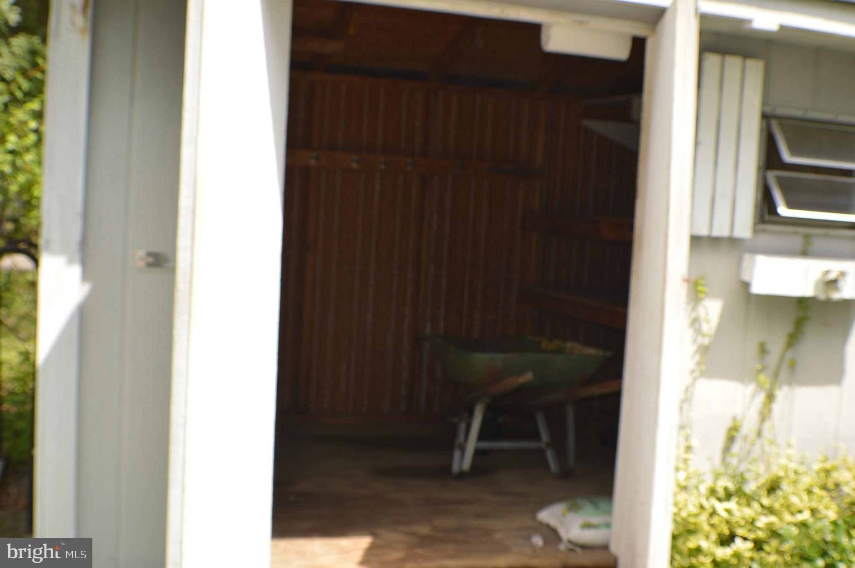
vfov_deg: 22.6
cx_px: 428
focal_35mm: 60
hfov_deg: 33.4
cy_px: 284
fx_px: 1423
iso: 100
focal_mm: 40
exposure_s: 1/160
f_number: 5.3
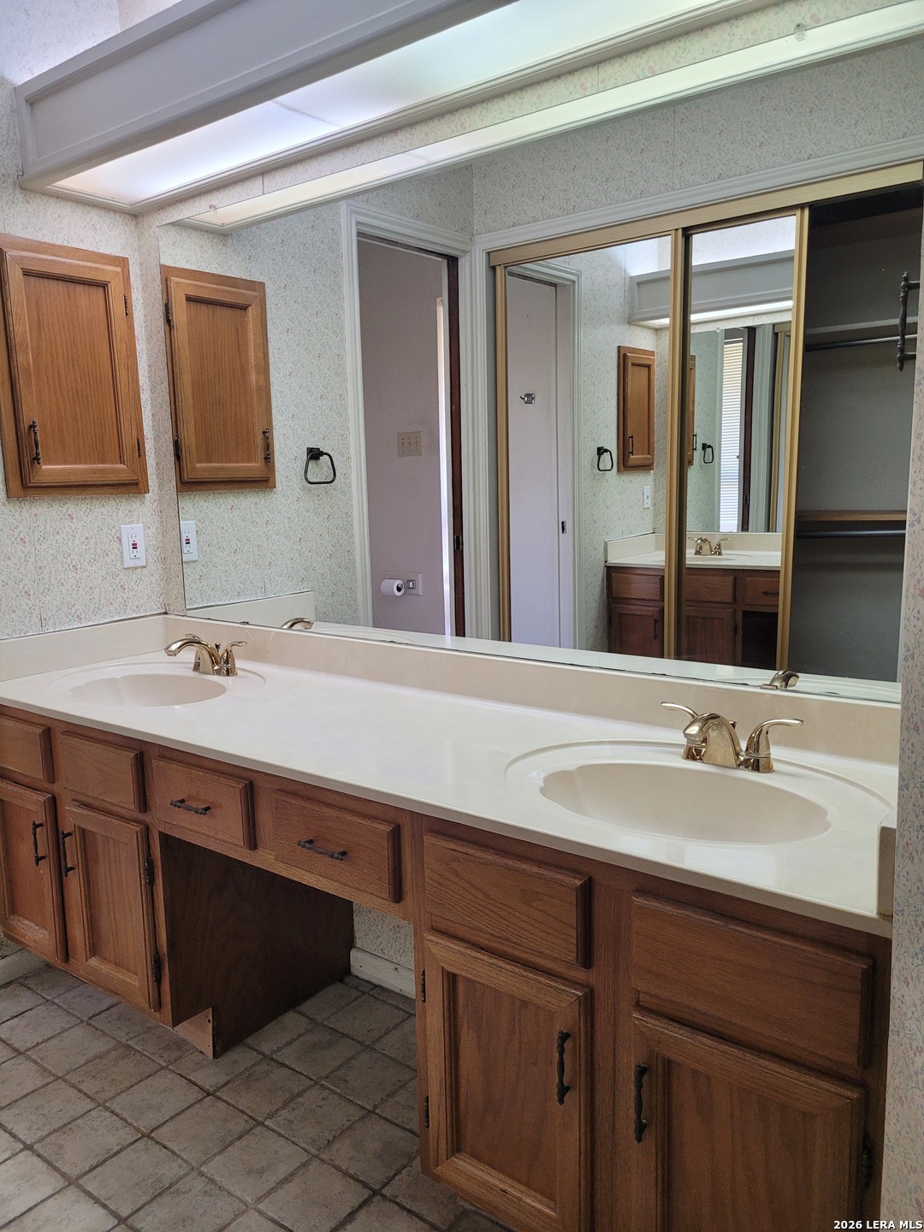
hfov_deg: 53.1
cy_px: 616
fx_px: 925
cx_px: 462
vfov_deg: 67.3
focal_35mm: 26
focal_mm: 5.4
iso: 200
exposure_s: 1/120
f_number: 1.8
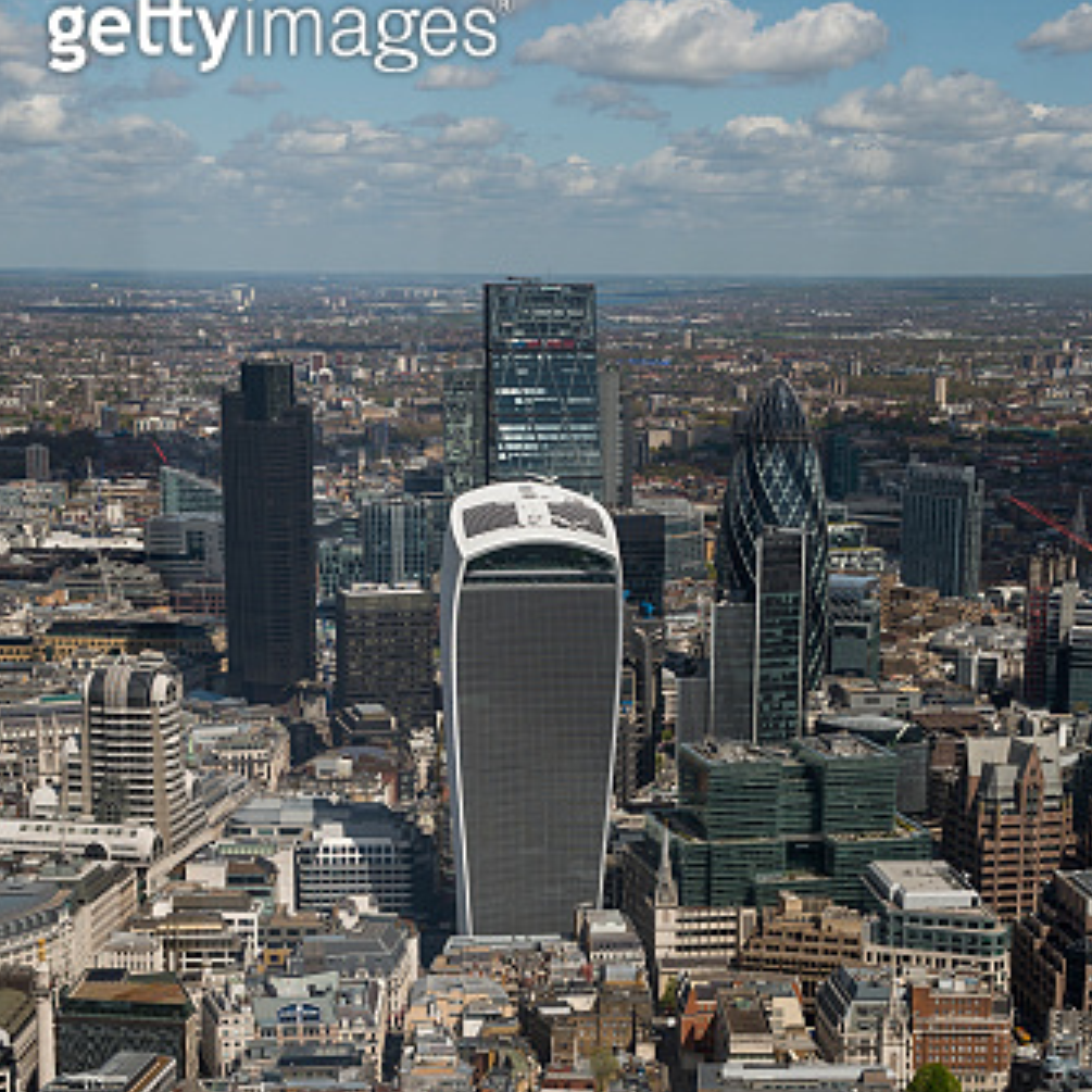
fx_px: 2391
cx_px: 546
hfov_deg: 25.7
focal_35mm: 67
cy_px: 769
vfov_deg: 25.5
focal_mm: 52
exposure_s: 1/400
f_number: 10
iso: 100
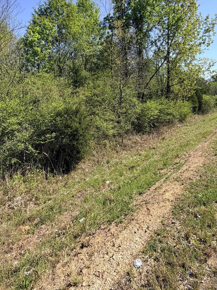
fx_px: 201
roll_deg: +0.5
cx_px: 93
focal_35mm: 24
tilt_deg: +0.0
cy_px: 106
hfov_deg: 56.6
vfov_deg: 70.2
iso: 32
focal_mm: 2.22
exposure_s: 1/770
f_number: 2.2
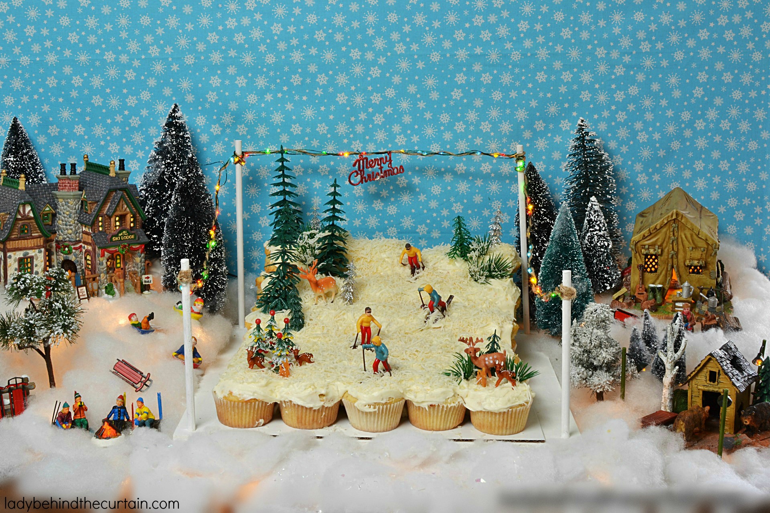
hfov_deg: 37.9
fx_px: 1123
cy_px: 256
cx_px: 385
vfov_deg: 25.8
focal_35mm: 52
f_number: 16
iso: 100
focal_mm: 35
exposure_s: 1
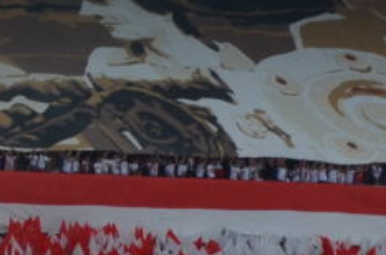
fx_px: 2314
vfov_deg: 6.3
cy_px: -15
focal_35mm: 216
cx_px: -61
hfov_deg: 9.4
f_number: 8
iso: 100
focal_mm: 21
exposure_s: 1/250
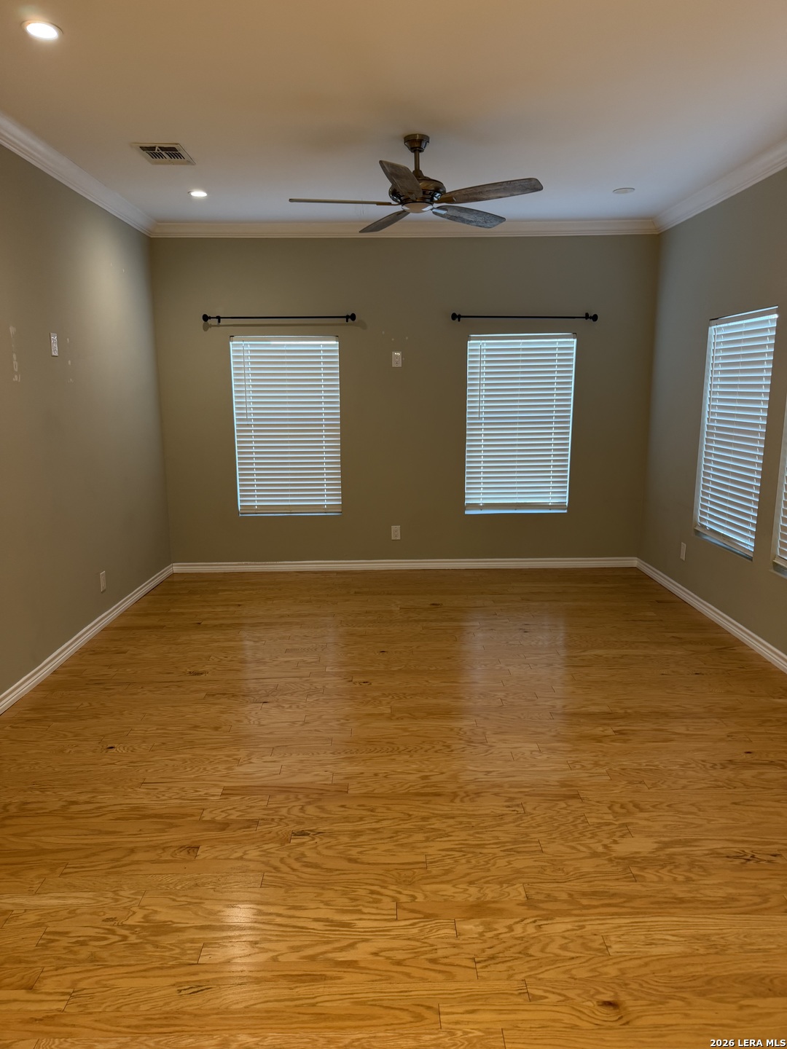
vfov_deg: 71.6
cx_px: 394
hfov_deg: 56.8
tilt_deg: -10.1
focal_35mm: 24
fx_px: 728
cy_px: 524
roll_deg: -0.3
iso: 100
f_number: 1.78
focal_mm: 6.76
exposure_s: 1/60
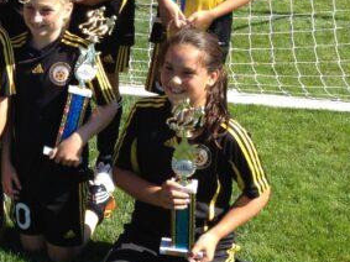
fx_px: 960
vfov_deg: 15.5
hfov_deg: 19.7
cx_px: -40
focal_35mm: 95
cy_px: 63
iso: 80
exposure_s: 1/1227
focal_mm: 4.28
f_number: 2.4
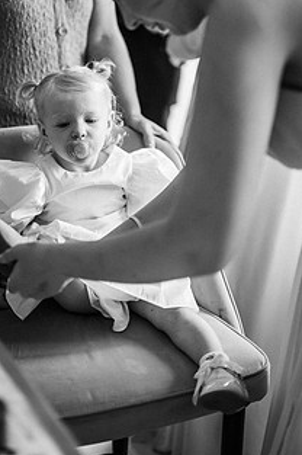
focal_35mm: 72
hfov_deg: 18.8
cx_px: 109
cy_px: 137
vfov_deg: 27.8
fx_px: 908
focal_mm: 50
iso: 400
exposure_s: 1/400
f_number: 1.4
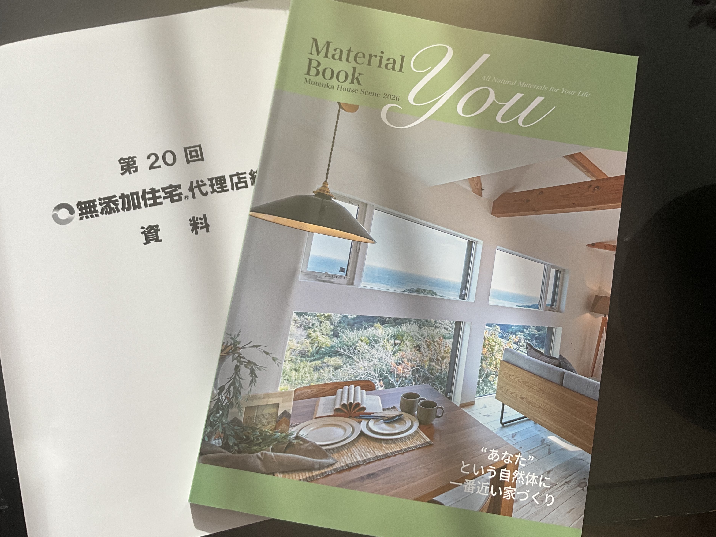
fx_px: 641
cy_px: 266
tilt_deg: -81.1
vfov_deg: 45.4
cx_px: 342
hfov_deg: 58.3
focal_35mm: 31
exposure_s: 1/122
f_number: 1.8
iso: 25
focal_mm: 3
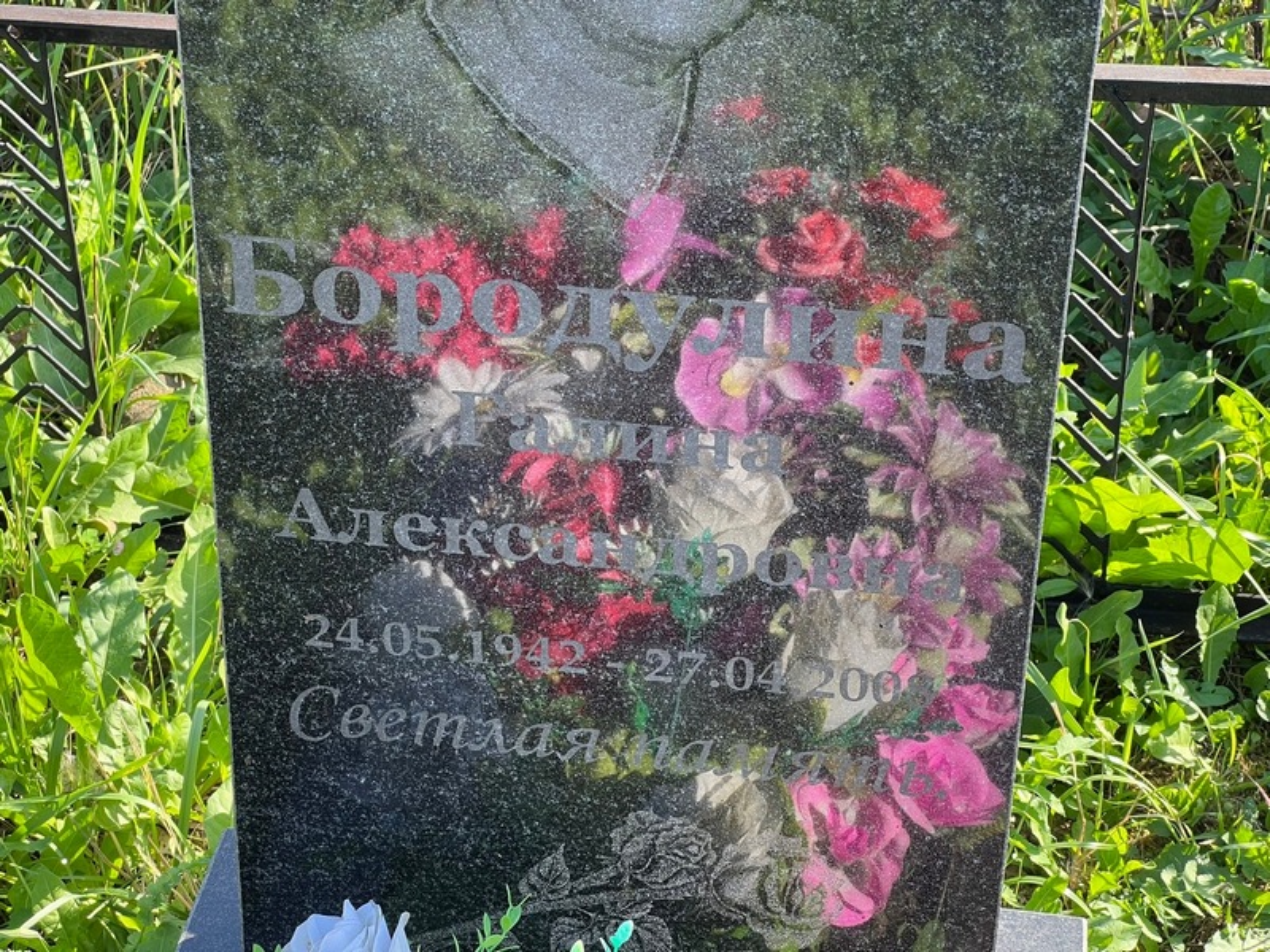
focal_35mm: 77
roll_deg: +2.4
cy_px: 476
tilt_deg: -31.9
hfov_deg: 25.3
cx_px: 635
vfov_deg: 19.1
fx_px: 2825
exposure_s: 1/99
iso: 40
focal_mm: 9
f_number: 2.8
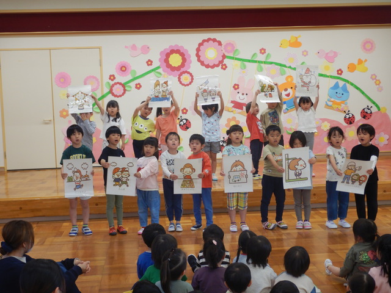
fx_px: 633
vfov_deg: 26.1
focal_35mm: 56
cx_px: 196
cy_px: 146
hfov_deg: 34.3
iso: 180
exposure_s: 1/30
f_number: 4.4
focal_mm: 10.1
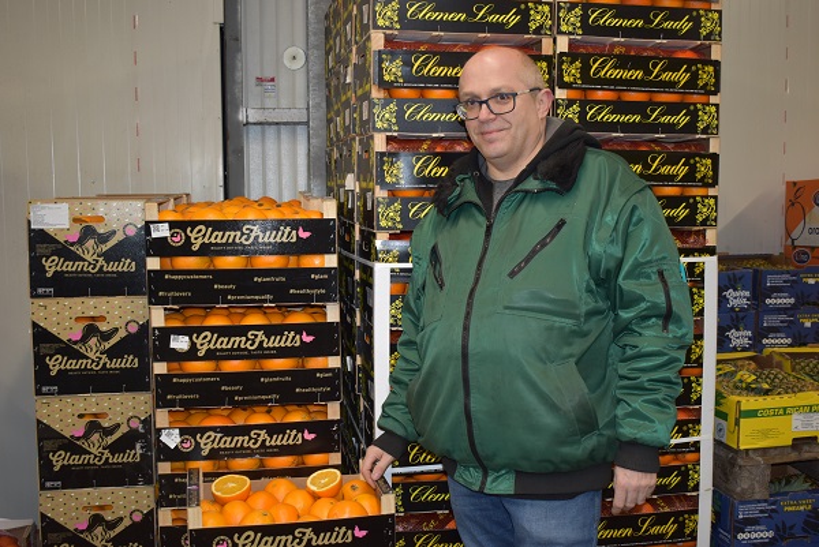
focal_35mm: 40
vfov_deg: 33.1
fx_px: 922
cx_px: 410
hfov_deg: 47.9
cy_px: 274
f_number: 4
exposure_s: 1/60
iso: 450
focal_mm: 27
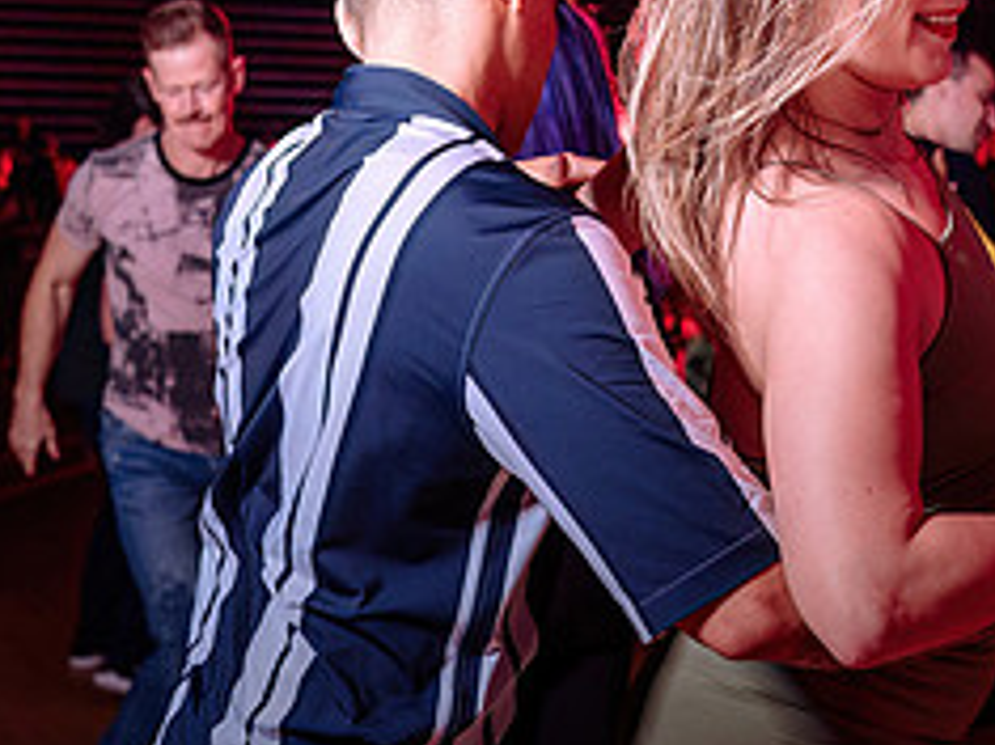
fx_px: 2040
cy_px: 337
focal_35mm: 71
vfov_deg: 20.7
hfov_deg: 27.4
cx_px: 561
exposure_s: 1/125
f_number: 2.8
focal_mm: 28
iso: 800
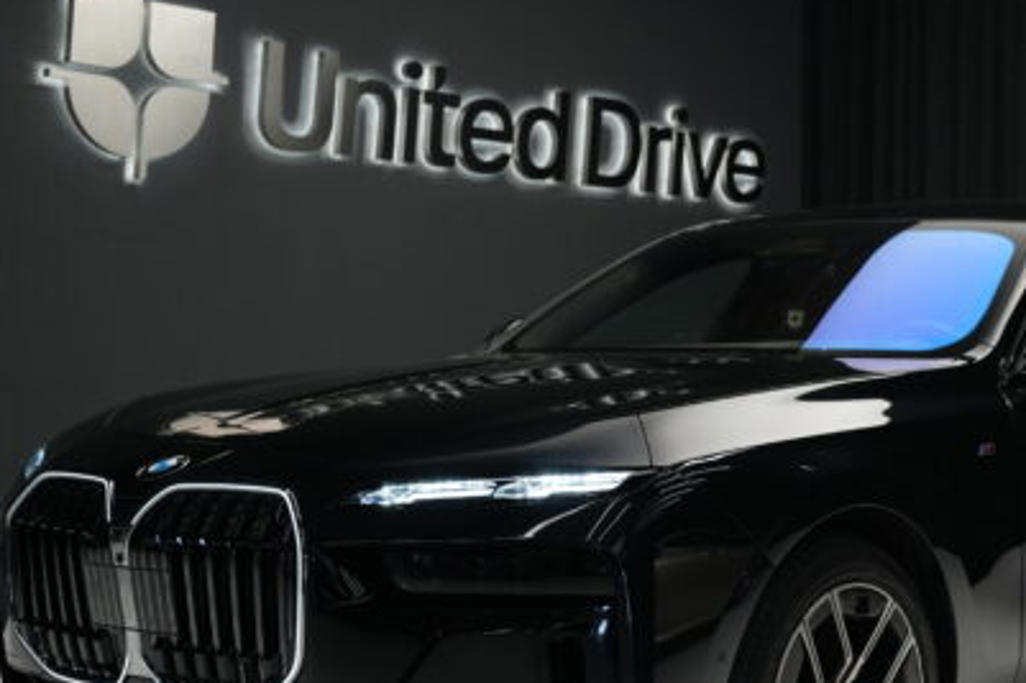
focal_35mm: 67
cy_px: 494
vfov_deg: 20.2
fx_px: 1909
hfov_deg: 29.7
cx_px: 750
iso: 800
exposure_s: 1/40
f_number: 4
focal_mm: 35
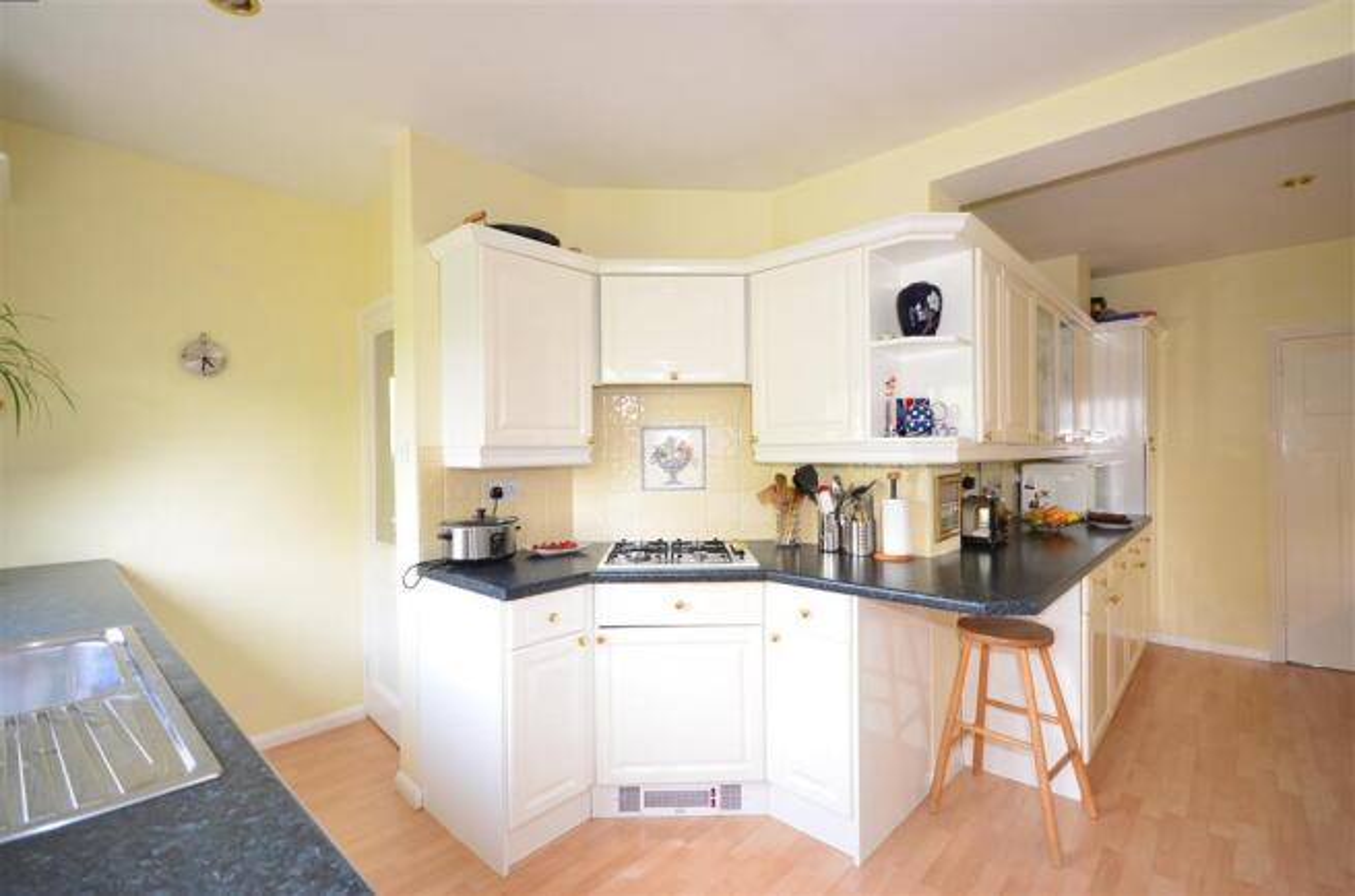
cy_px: 448
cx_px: 678
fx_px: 563
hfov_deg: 100.5
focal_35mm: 15
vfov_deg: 77.0
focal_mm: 10
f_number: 5
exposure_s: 1/6
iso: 200
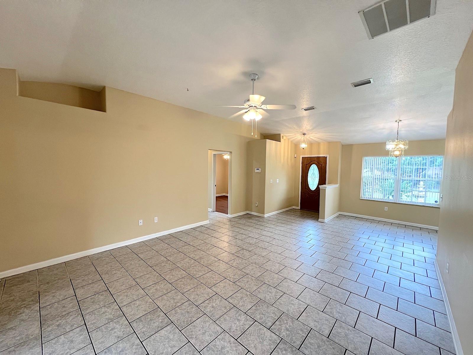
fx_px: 178
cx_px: 236
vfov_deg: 89.9
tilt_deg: -3.9
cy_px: 178
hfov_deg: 106.2
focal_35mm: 13
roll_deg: -1.0
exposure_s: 1/120
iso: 200
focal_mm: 1.57
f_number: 1.8
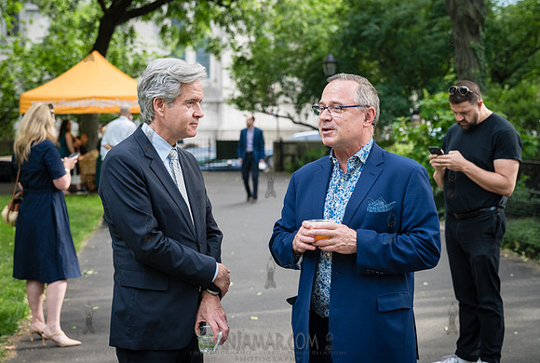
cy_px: 174
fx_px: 1024
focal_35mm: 68
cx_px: 256
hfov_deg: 29.5
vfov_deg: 20.1
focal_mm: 65
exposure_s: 1/800
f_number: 4
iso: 1600
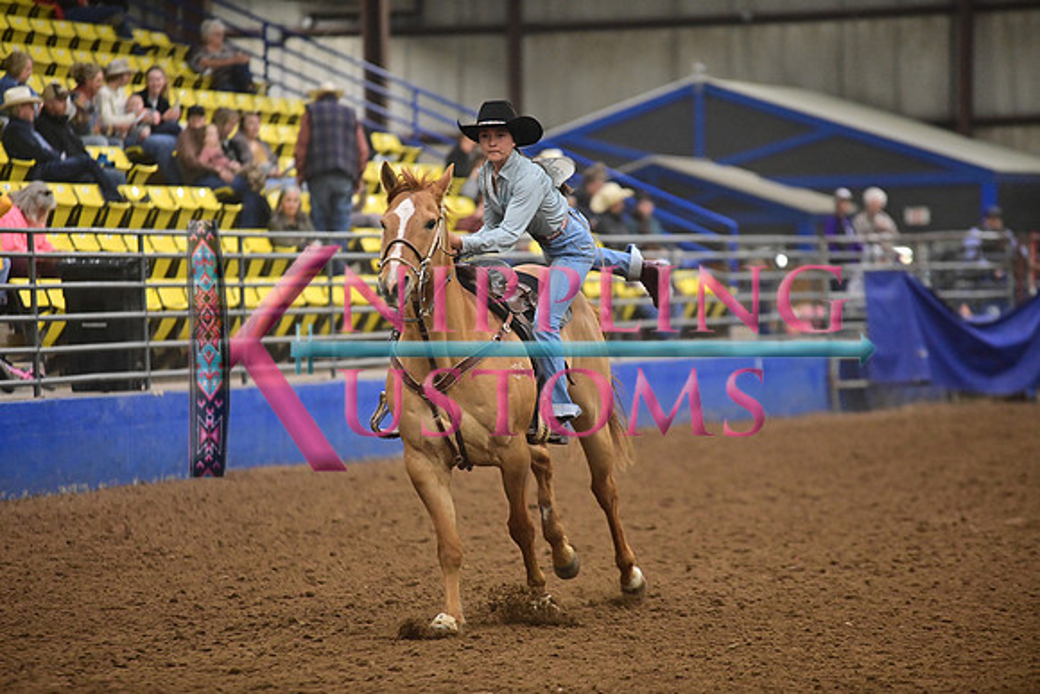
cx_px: 520
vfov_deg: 7.4
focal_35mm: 185
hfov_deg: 11.1
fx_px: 5345
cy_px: 347
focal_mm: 185
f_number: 2.8
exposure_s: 1/640
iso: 5000
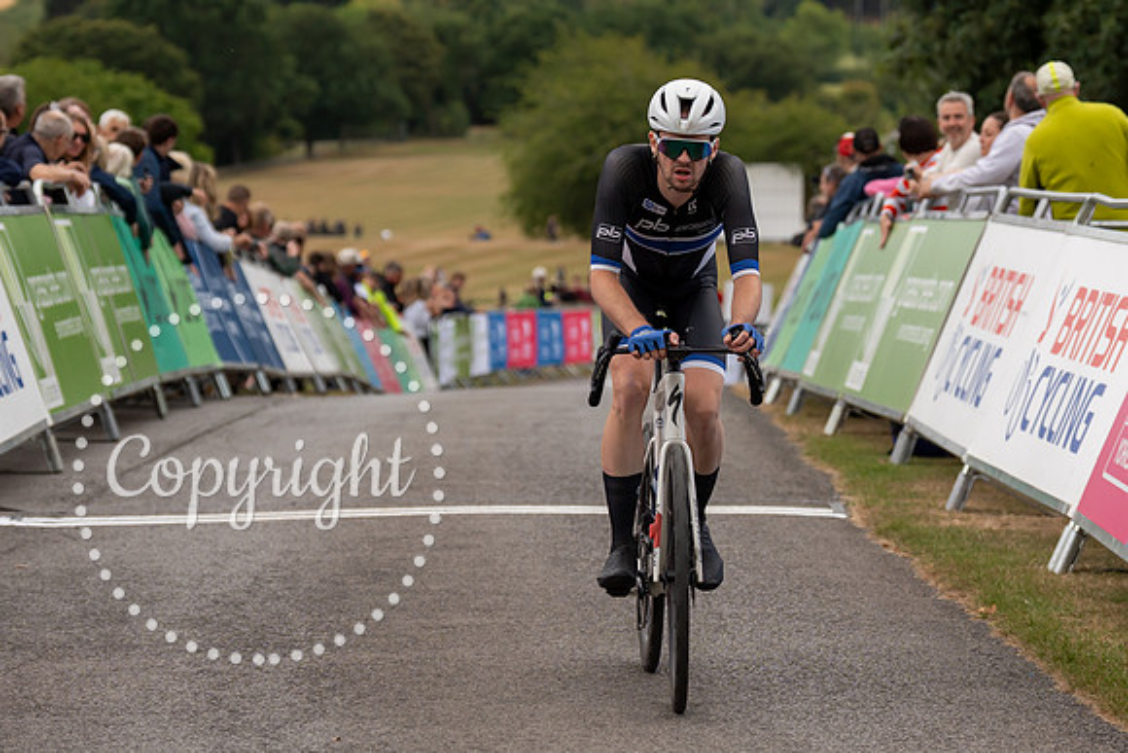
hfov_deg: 12.4
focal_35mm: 165
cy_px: 222
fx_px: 5177
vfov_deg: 8.3
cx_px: 693
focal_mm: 95
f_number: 3.5
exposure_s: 1/1000
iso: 500
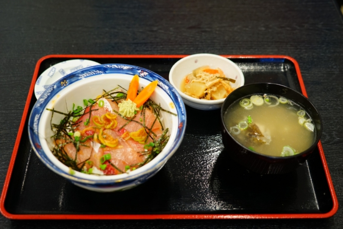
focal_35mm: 47
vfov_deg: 28.7
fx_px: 448
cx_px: 172
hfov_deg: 41.9
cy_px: 114
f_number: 4.5
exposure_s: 1/60
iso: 1000
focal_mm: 47
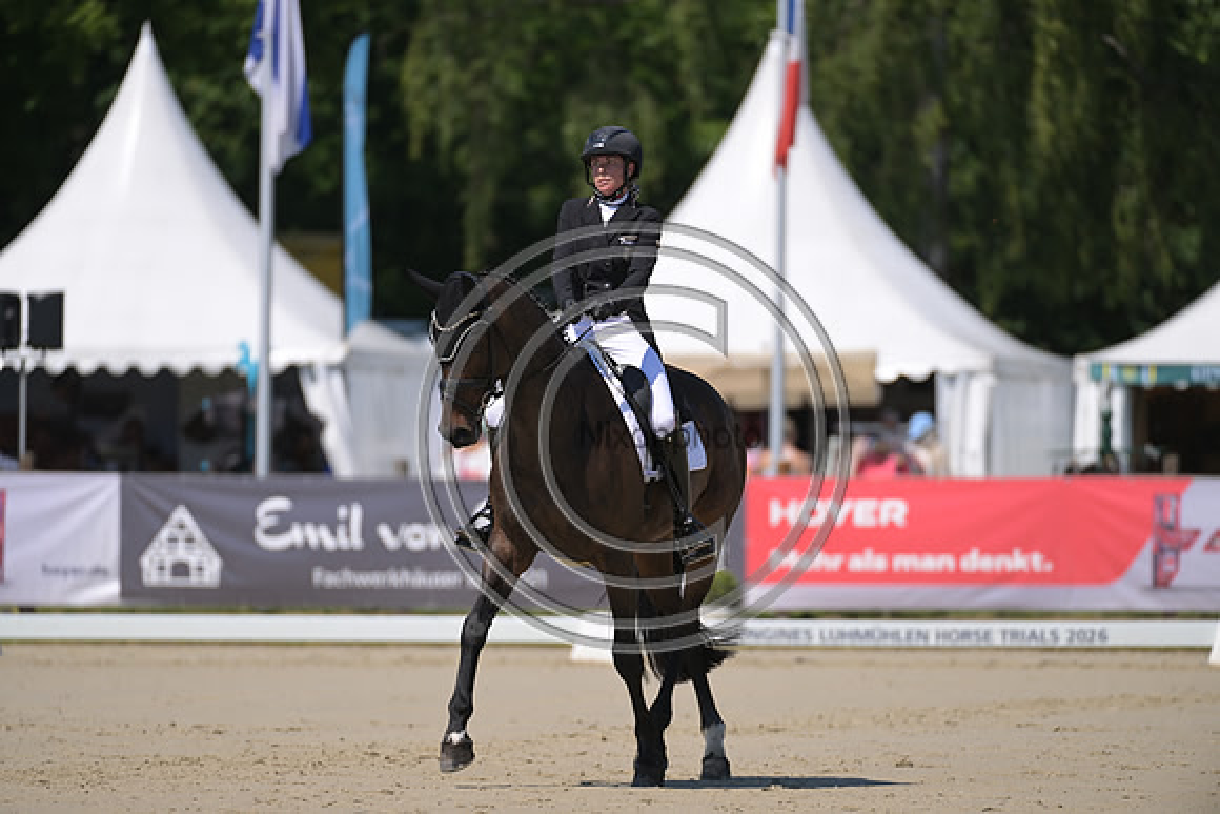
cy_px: 407
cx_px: 610
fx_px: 13558
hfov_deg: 5.2
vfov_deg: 3.4
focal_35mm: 400
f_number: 5
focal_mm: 400
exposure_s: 1/1250
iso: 160
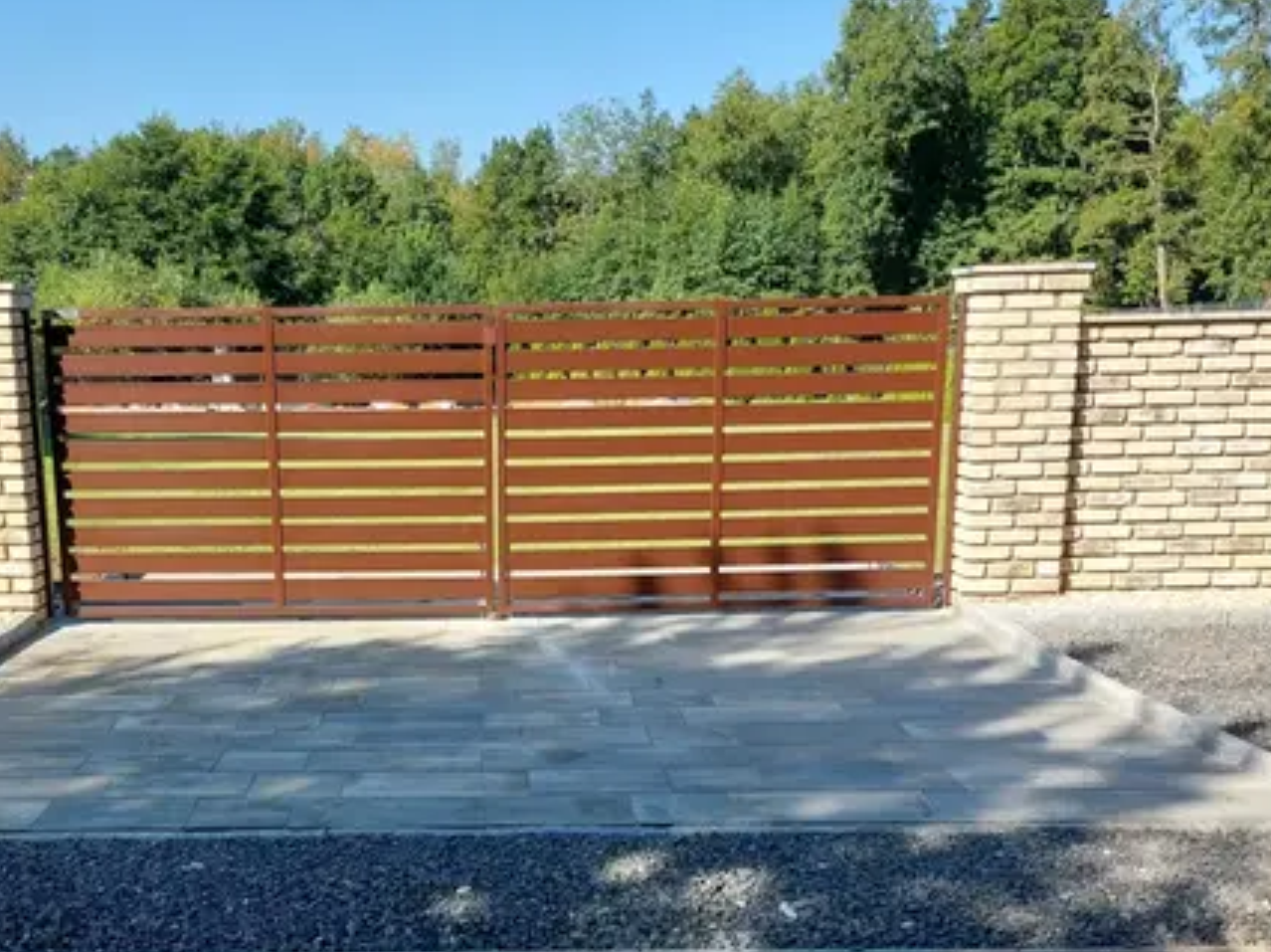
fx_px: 1725
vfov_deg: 30.1
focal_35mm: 47
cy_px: 761
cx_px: 427
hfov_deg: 40.0
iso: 25
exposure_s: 1/462
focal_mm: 5.23
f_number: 1.8
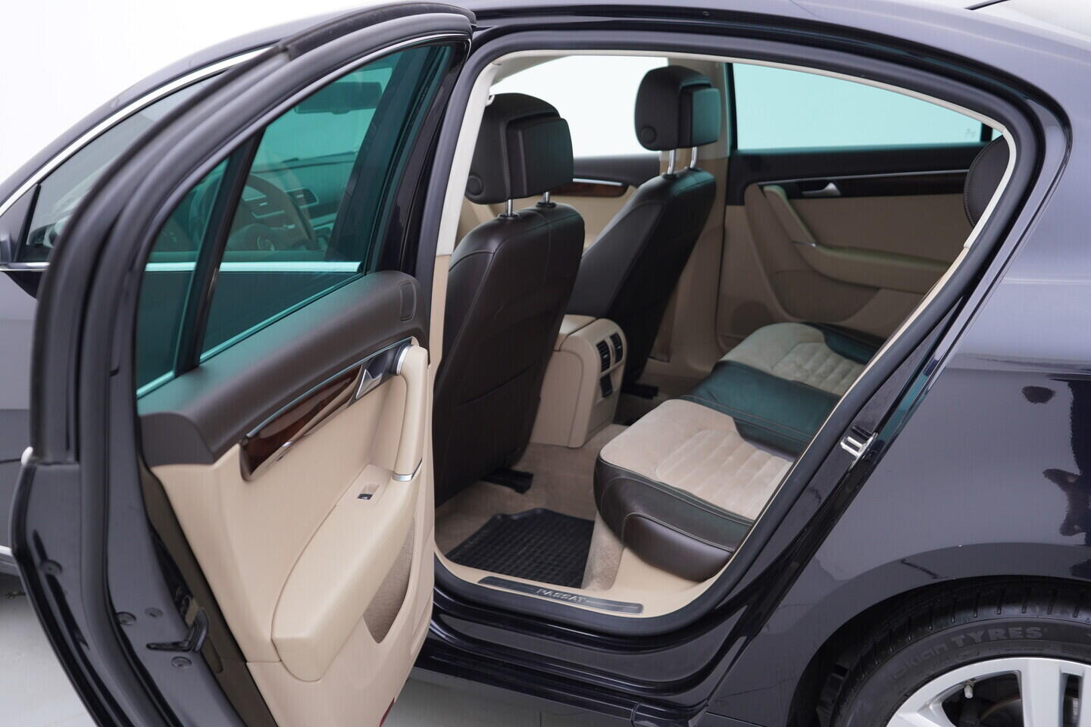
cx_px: 546
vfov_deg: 36.9
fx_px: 1091
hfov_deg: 53.1
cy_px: 364
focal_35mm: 36
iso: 125
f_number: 3.2
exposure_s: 1/50
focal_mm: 24
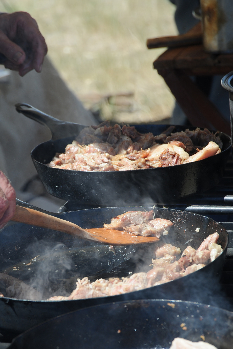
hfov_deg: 8.2
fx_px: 1632
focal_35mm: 168
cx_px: 72
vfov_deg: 12.2
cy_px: 239
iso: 320
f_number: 9
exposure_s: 1/400
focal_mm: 120
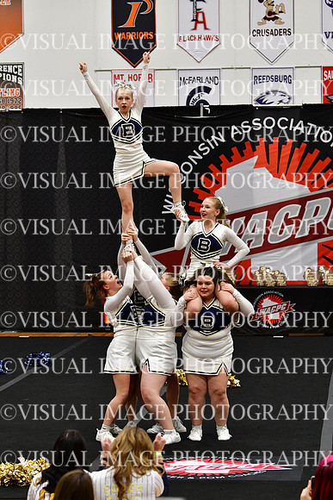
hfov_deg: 11.4
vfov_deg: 17.1
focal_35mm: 120
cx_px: 166
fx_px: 1664
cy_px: 250
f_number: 4
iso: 4000
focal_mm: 80
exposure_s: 1/500
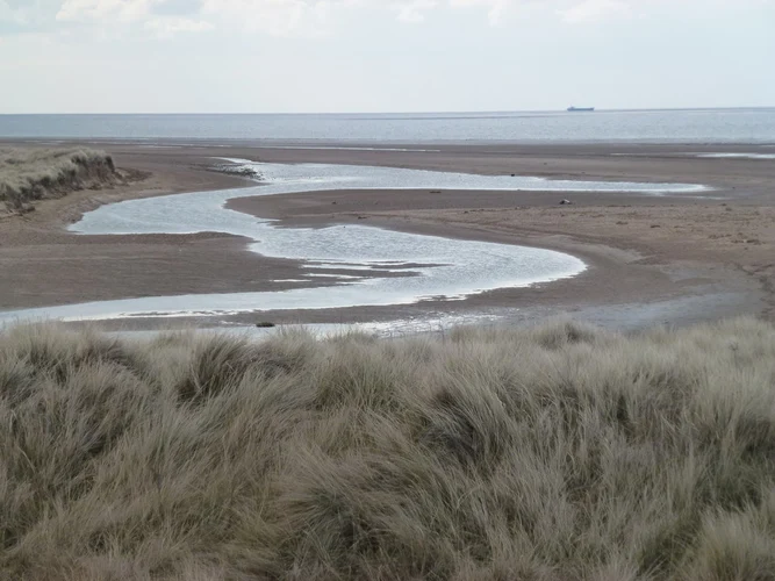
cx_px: 388
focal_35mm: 155
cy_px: 290
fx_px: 3470
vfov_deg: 9.6
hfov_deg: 12.7
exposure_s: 1/400
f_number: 5.3
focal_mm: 27.7
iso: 160
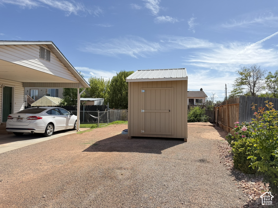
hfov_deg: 71.6
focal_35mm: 24
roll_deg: +0.5
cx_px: 139
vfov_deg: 56.8
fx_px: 193
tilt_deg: +0.8
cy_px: 104
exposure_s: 1/2611
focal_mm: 6.76
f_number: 1.78
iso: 100
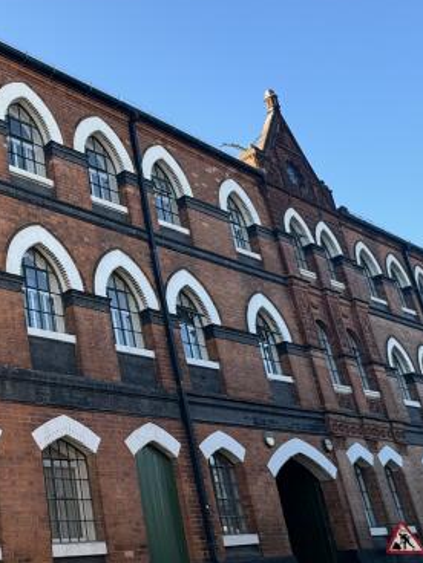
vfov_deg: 47.7
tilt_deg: +21.1
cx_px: -55
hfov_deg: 32.0
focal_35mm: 39
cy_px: 320
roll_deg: +2.5
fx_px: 635
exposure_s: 1/316
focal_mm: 2.22
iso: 40
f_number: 2.2
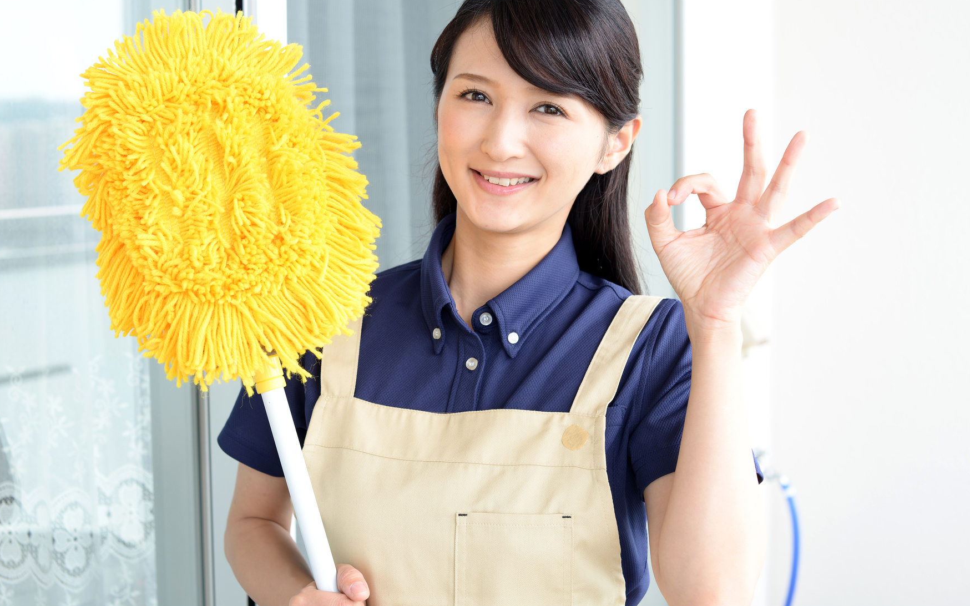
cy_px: 259
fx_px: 1480
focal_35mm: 56
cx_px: 447
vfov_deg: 23.1
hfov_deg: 36.3
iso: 125
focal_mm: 50
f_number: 5
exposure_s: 1/80
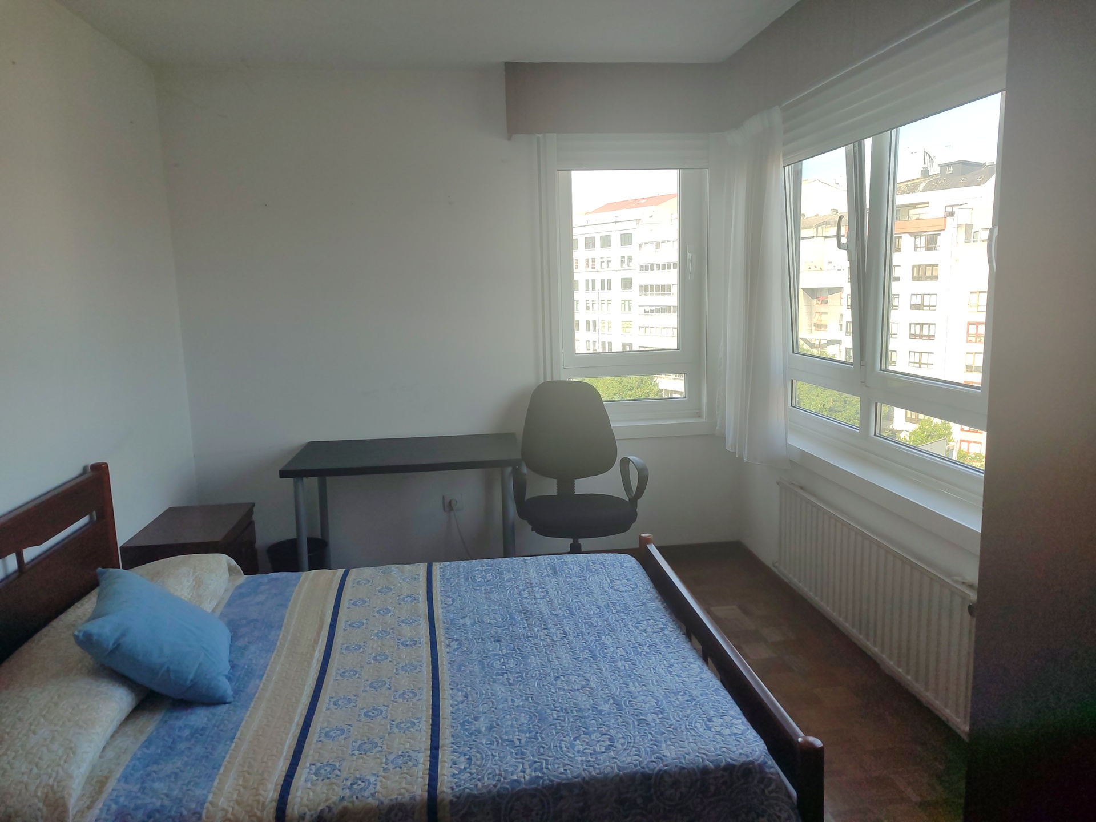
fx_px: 792
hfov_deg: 69.4
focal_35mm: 25
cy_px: 411
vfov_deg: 54.9
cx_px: 548
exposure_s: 1/153
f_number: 1.89
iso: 50
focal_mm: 5.95
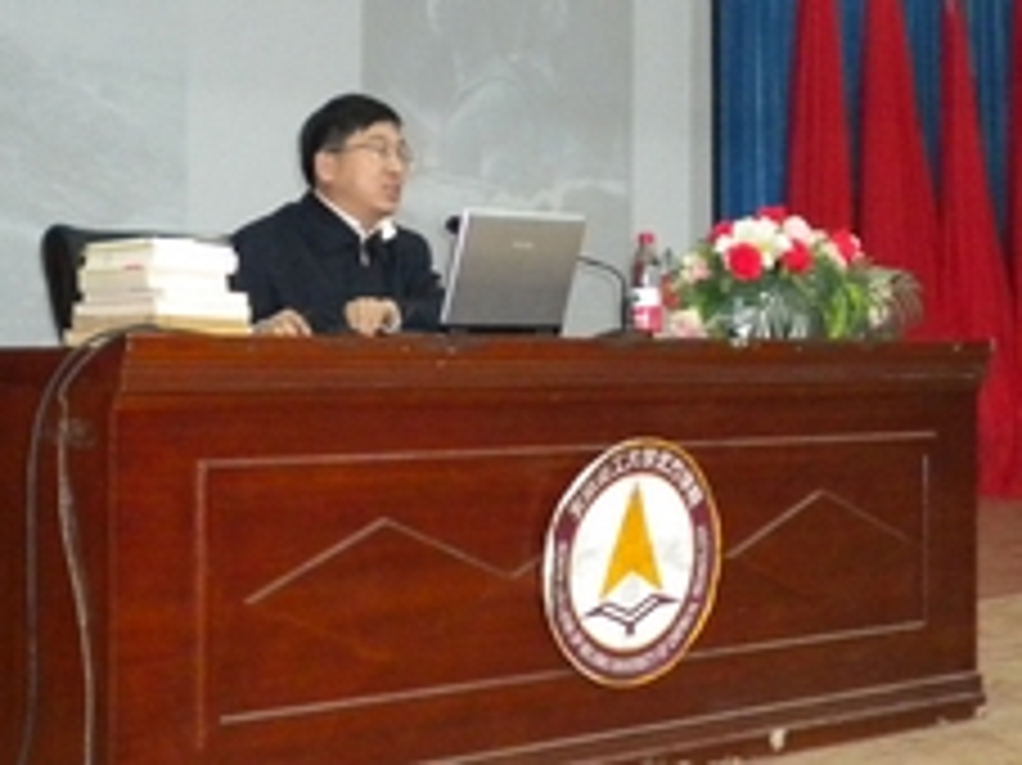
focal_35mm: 76
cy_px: 331
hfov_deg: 25.7
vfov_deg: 19.4
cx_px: 536
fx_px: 2243
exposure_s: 1/30
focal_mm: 7.4
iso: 690
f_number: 3.5
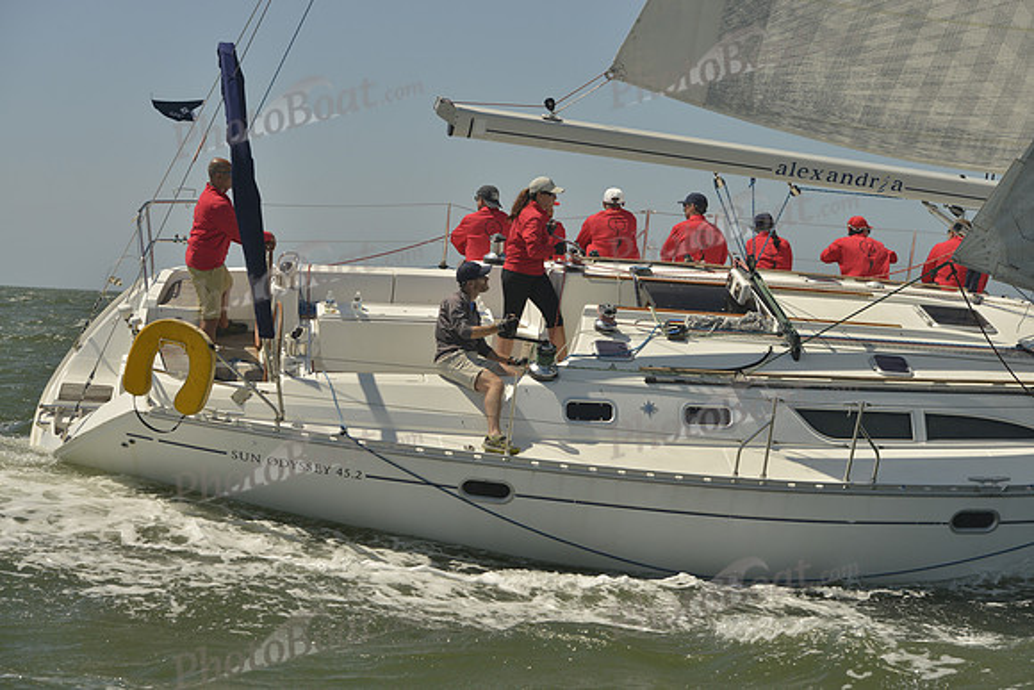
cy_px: 345
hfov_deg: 26.0
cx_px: 517
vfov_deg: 17.5
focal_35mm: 78
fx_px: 2241
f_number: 8
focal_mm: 78
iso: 280
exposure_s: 1/1000
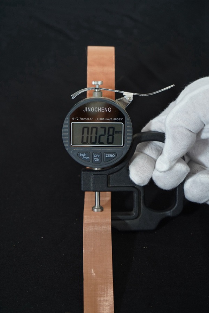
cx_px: 104
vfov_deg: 28.8
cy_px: 156
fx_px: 610
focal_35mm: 70
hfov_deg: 19.5
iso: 1250
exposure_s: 1/100
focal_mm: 70
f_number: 5.6
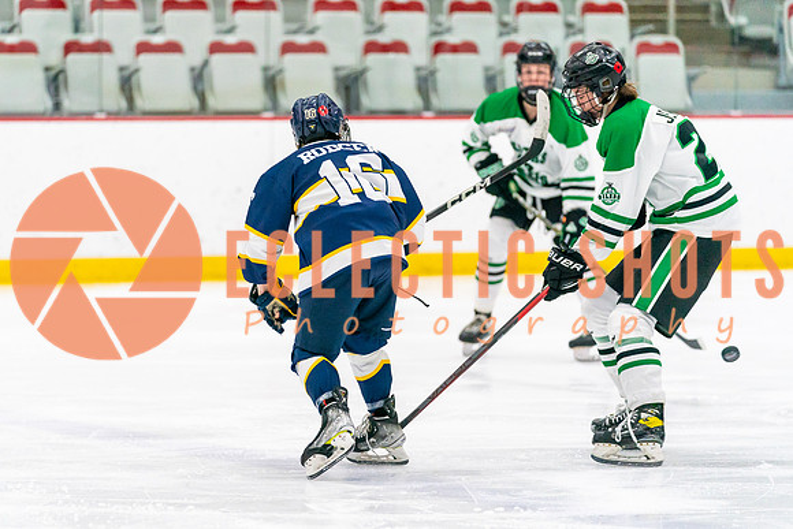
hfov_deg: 8.9
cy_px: 306
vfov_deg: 6.0
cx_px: 289
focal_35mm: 230
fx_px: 5070
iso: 3200
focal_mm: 181
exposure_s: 1/1250
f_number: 2.8
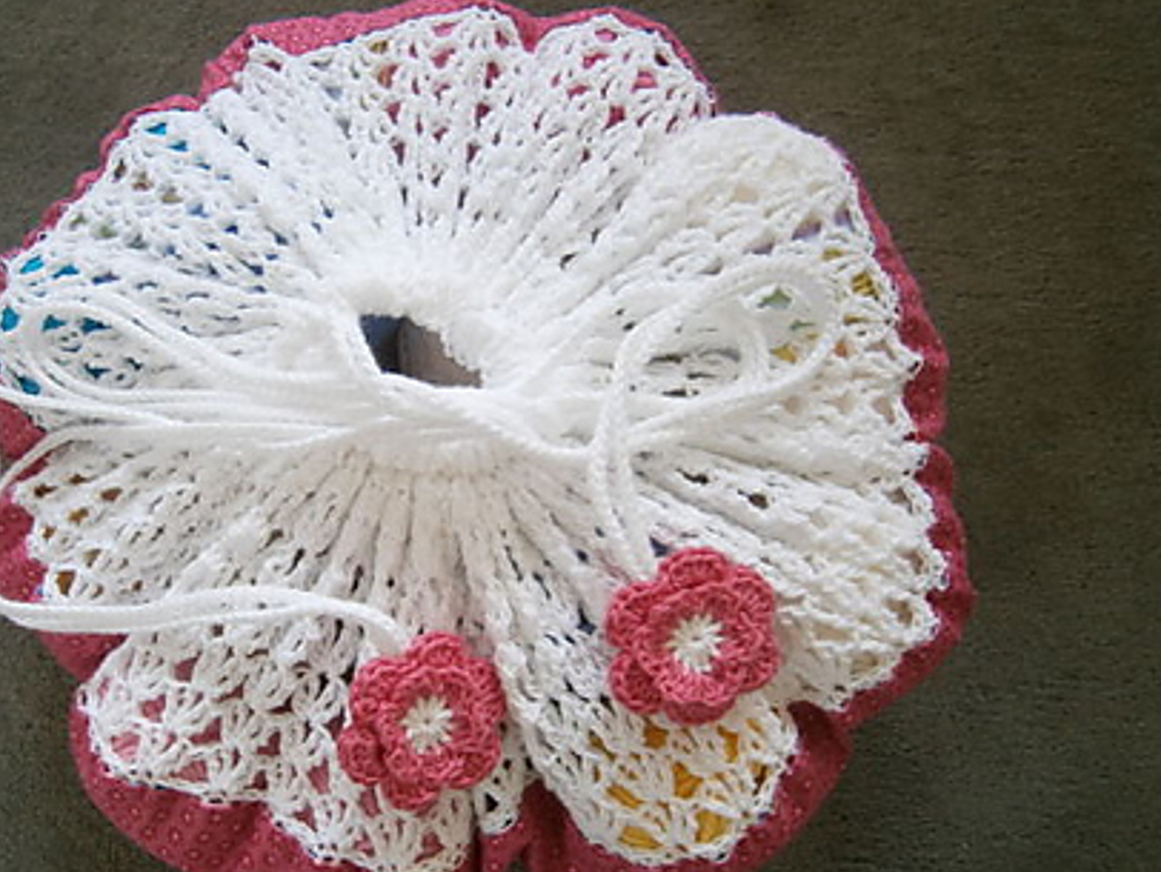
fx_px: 1074
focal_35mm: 32
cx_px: 452
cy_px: 505
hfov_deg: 56.3
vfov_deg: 44.1
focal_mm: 4.7
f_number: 2.8
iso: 125
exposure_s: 1/15
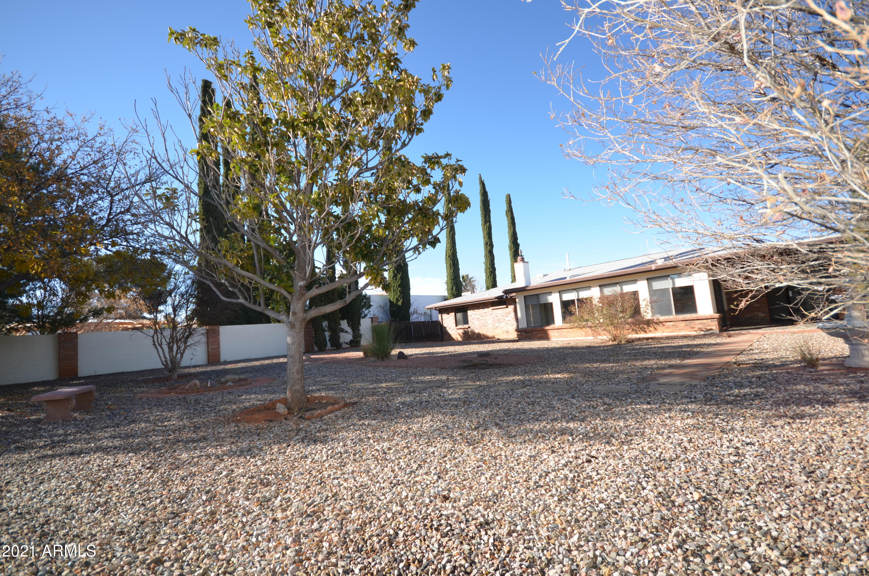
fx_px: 361
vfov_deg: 77.1
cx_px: 434
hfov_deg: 100.5
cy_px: 288
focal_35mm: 15
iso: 100
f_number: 5.6
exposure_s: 1/250
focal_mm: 10
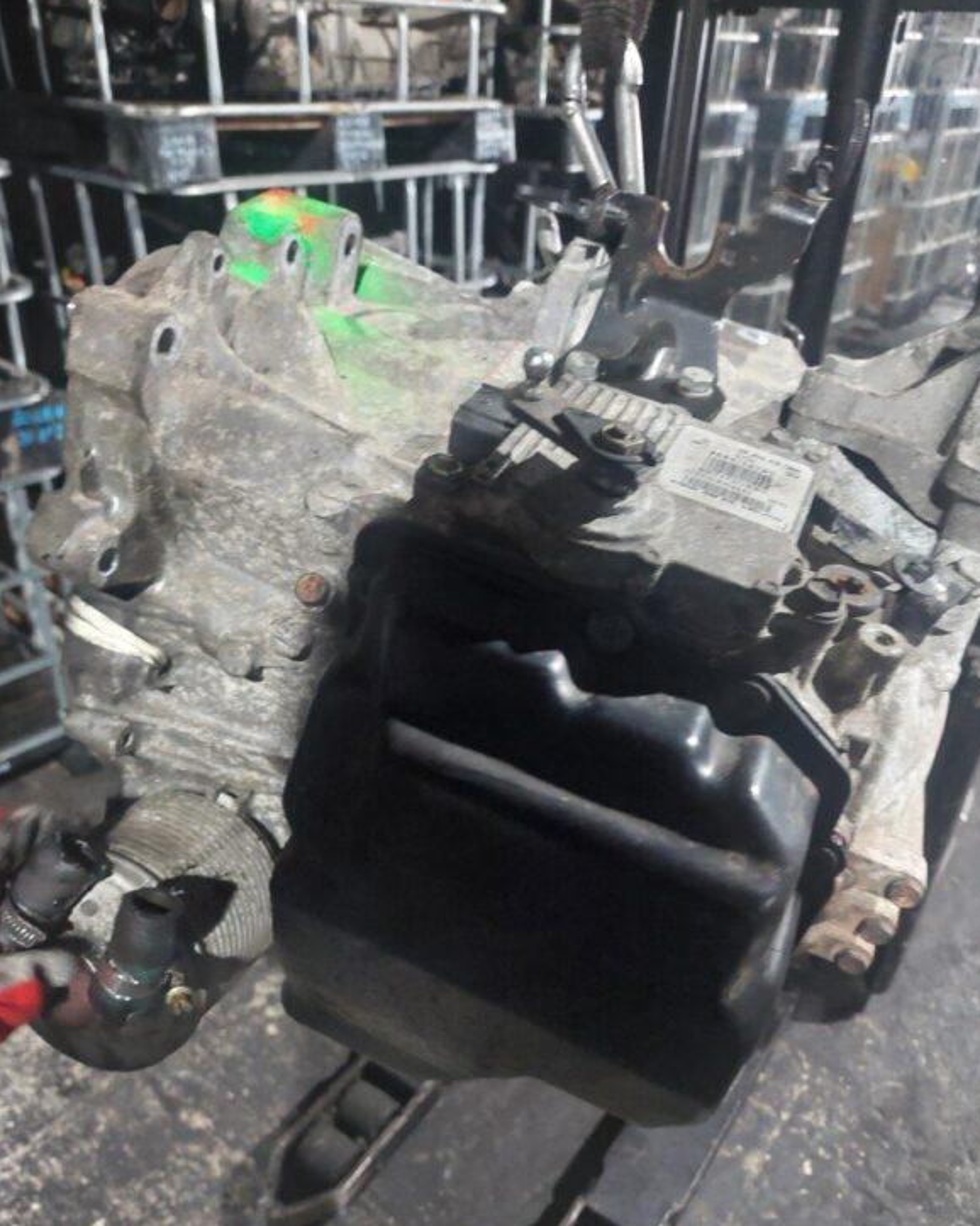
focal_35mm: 27
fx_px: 979
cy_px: 673
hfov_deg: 53.2
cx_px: 480
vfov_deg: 63.9
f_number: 1.8
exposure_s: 1/25
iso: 640
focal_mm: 5.23
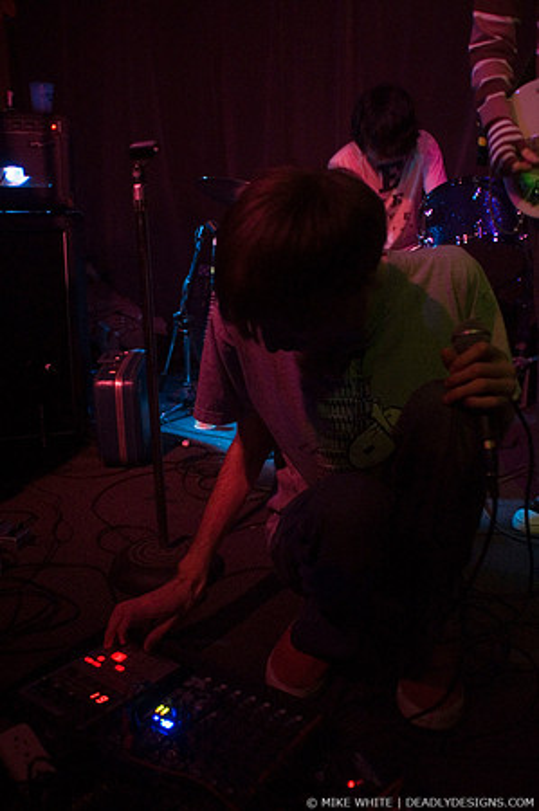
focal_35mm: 30
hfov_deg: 43.5
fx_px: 675
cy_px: 406
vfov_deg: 62.0
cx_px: 270
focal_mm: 20
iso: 1600
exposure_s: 1/15
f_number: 2.8
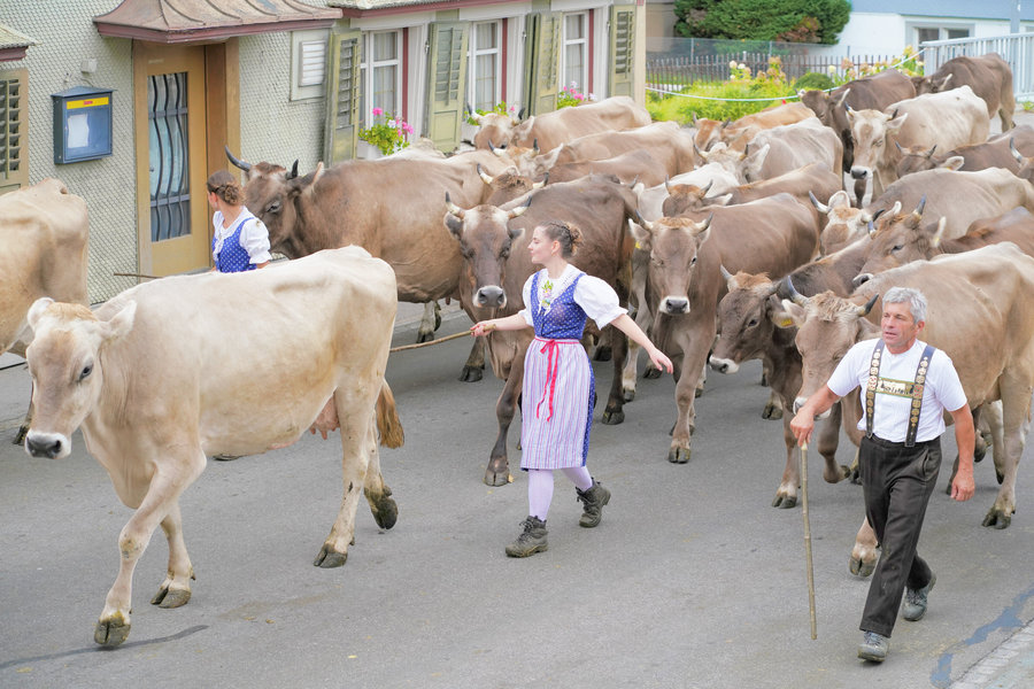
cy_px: 344
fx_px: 2441
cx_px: 517
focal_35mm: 85
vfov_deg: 16.1
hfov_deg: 23.9
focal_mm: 85
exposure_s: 1/640
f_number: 5.6
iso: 800
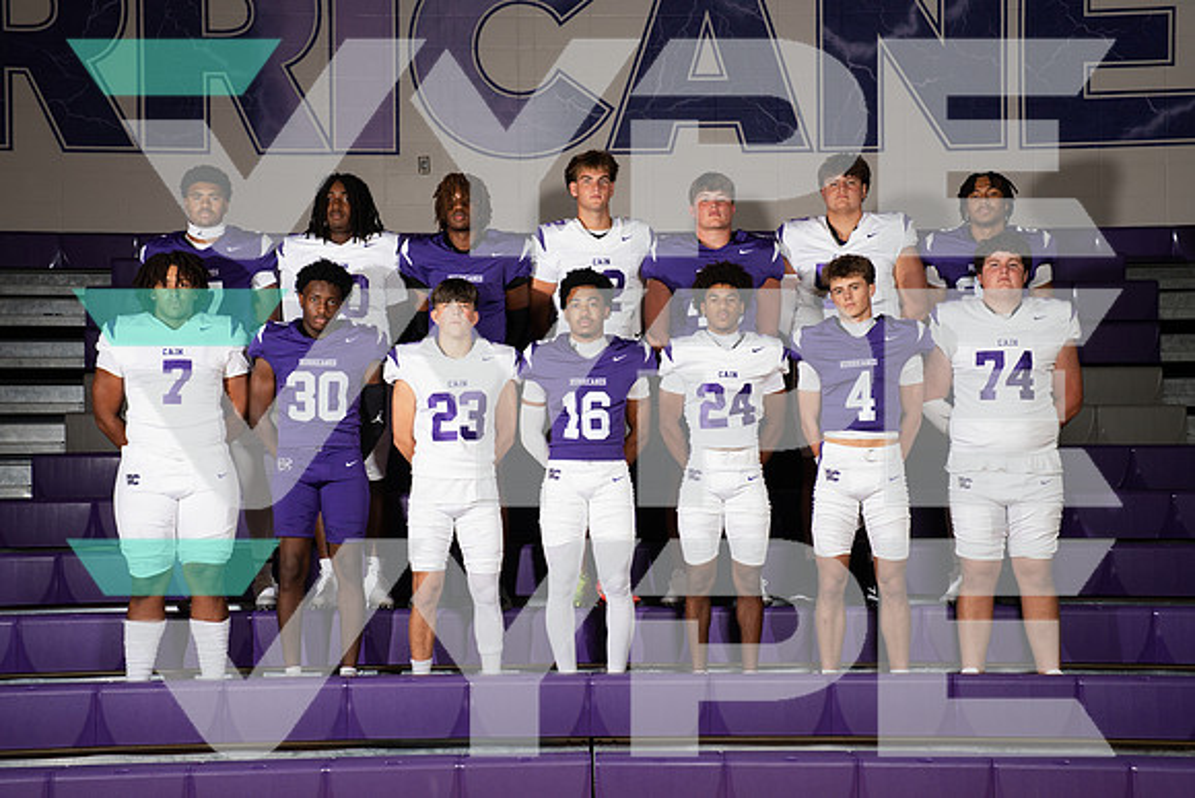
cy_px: 399
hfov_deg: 33.4
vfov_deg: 22.6
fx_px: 1992
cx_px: 598
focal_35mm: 60
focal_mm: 60
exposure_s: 1/250
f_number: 8
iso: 640
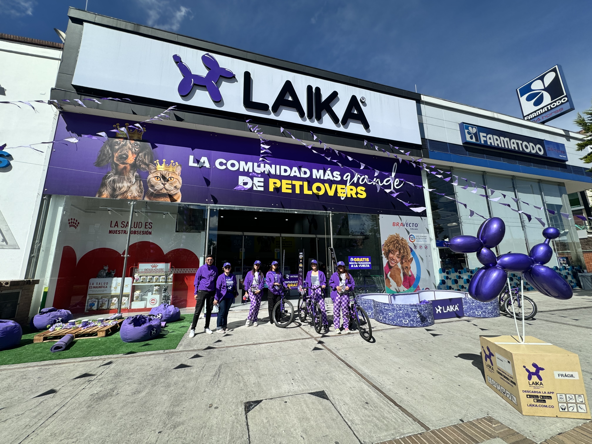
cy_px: 222
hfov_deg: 102.1
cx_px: 296
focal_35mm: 14
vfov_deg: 85.7
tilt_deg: +11.9
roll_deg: +1.6
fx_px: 239
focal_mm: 2.22
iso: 50
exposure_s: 1/1672
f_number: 2.2
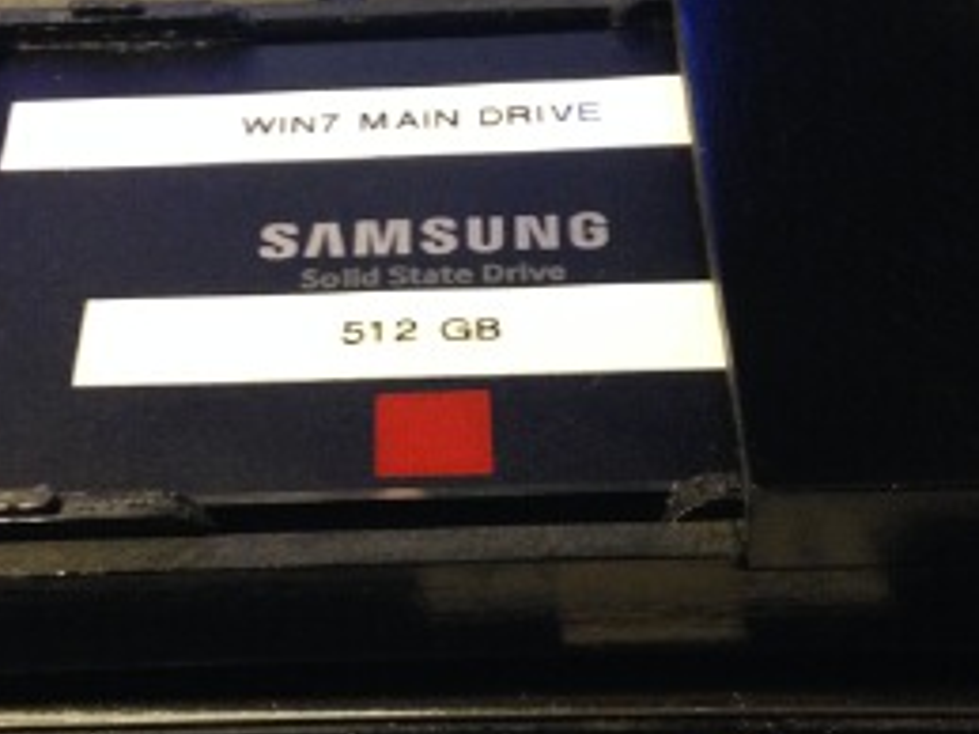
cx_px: 403
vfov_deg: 21.6
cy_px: 450
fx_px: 1922
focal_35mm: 68
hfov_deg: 28.5
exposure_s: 1/15
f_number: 2.4
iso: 400
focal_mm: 4.12
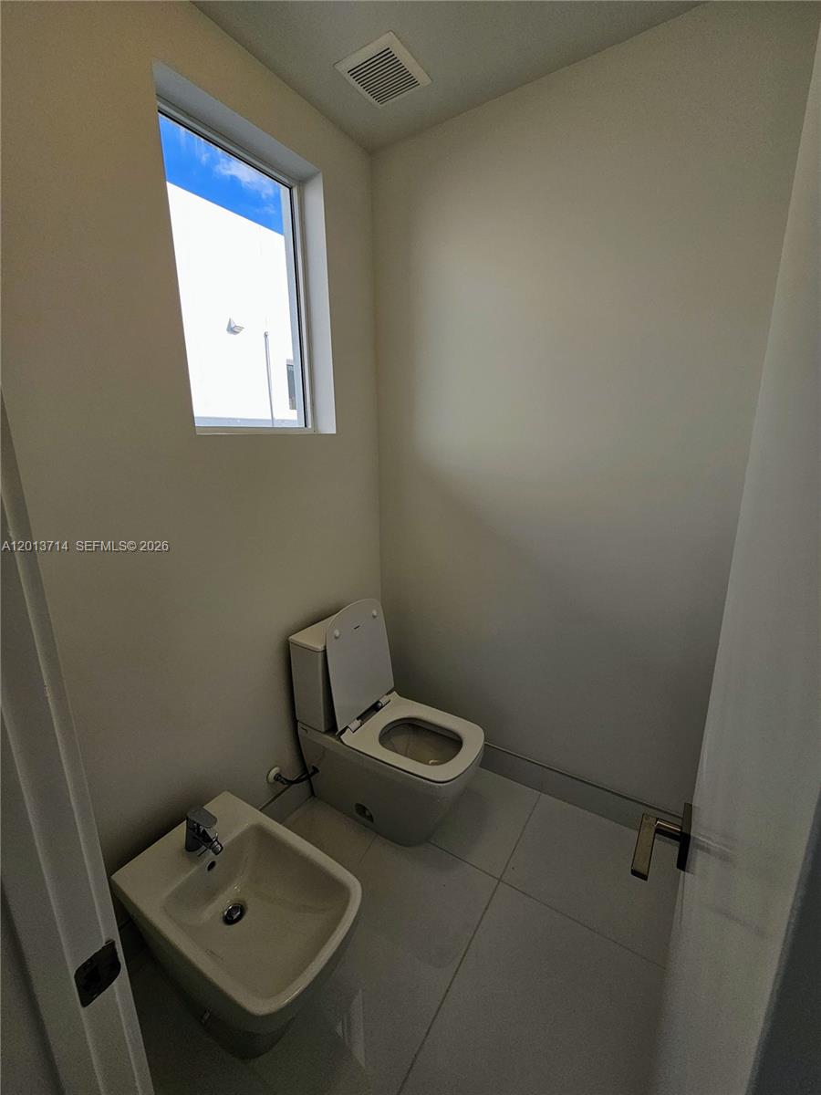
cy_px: 548
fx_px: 411
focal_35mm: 13
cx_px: 410
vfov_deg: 106.2
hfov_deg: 89.9
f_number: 2.2
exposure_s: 1/230
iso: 50
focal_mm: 2.2
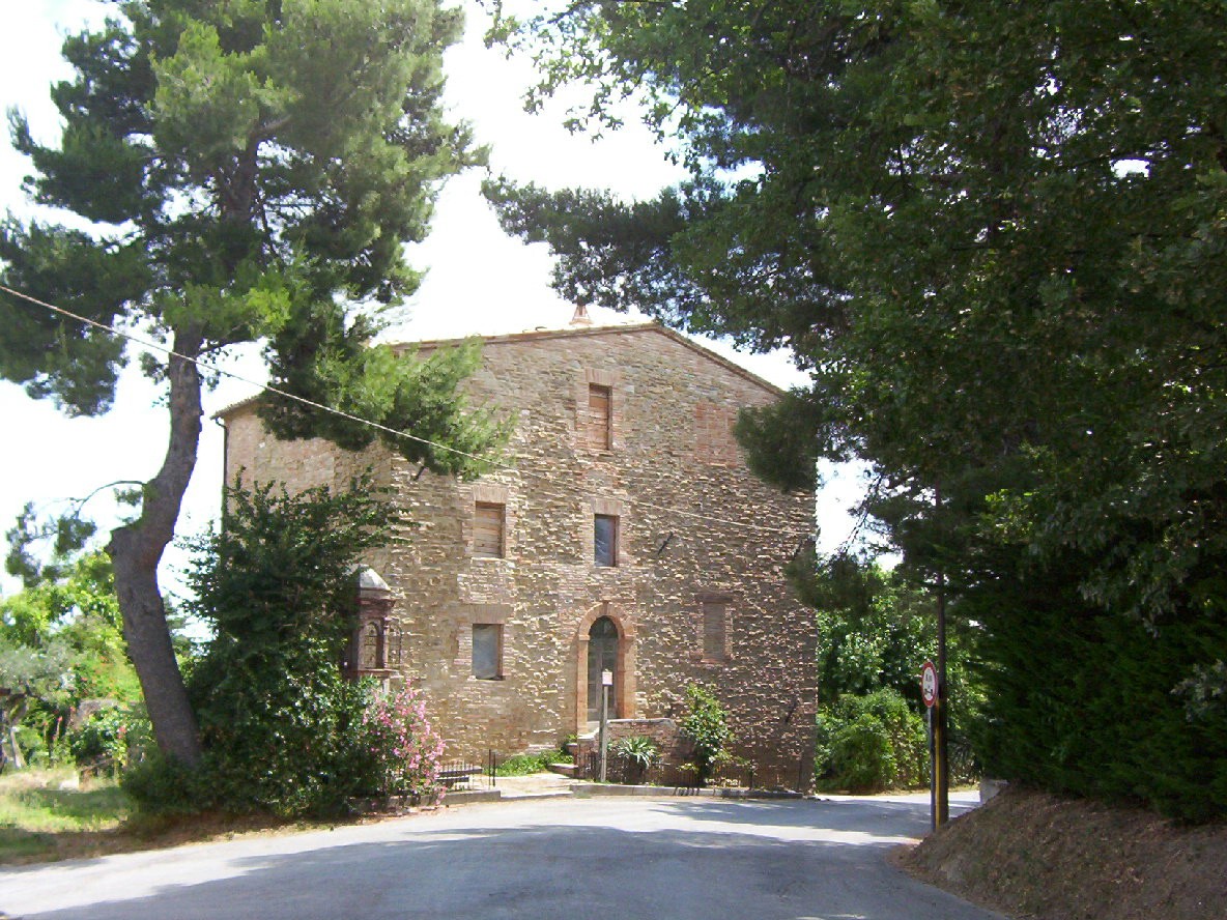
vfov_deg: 39.7
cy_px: 460
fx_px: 1276
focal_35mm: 36
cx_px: 614
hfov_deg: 51.4
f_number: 2.76
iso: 100
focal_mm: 5.54
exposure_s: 1/815
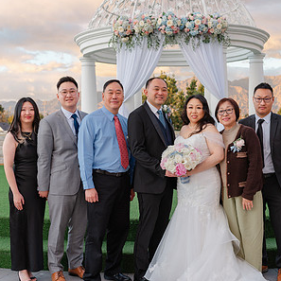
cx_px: 180
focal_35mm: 58
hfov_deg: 29.4
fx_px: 533
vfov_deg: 29.5
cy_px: 148
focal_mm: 35
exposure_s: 1/125
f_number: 4
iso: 100
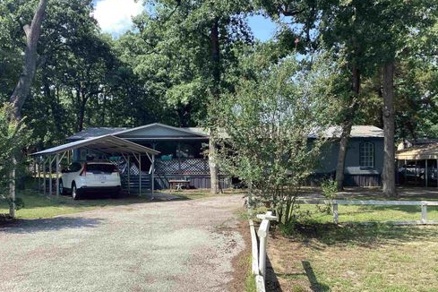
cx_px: 218
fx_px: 401
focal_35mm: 33
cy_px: 163
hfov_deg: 57.2
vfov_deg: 39.9
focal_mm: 3.3
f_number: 2.4
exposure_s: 1/679
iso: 25
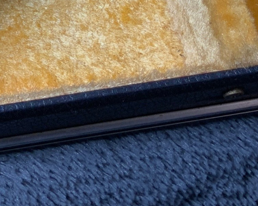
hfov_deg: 12.2
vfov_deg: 9.2
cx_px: -110
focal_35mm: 152
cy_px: -274
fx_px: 1160
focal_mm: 3
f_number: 1.8
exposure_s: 1/104
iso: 40
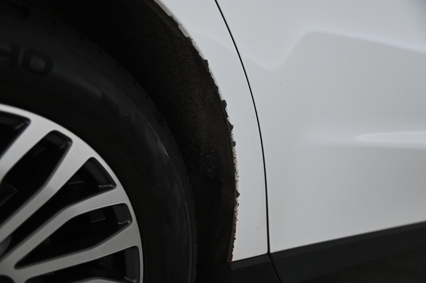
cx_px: 213
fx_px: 568
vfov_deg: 28.0
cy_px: 142
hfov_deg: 41.1
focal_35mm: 48
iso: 2000
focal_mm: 48
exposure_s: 1/160
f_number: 4
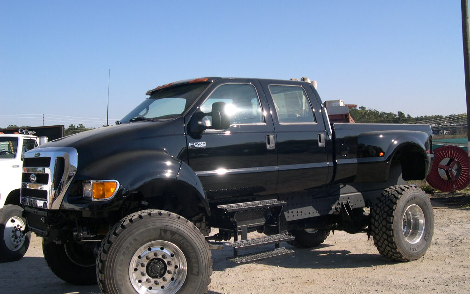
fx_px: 525
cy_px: 149
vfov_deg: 31.3
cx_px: 235
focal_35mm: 41
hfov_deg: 48.2
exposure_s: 1/152
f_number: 7.6
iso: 100
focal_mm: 8
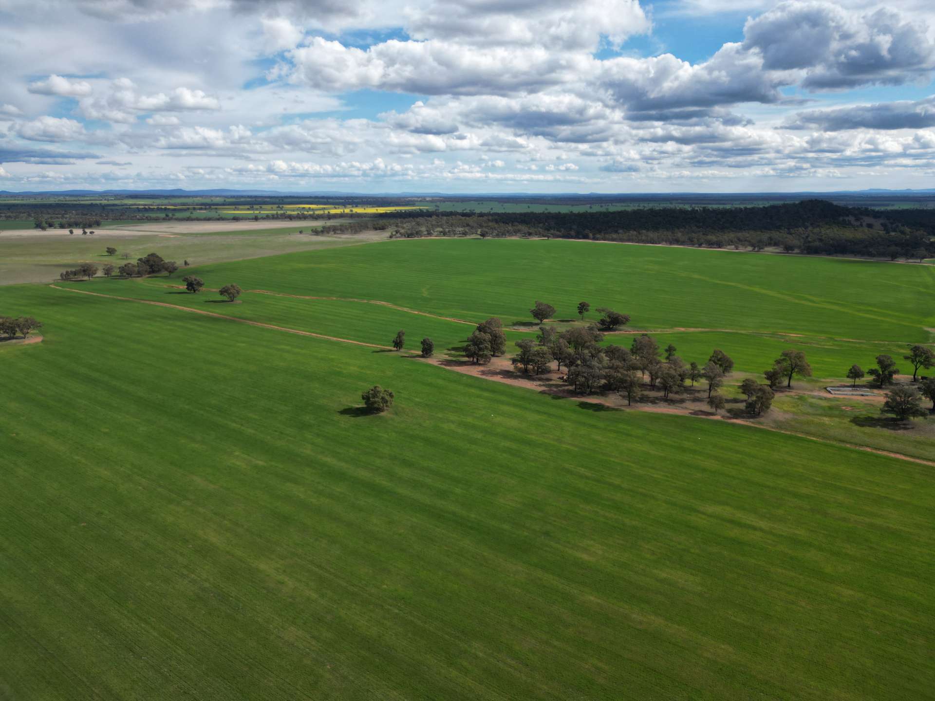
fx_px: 648
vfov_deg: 56.8
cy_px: 350
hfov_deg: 71.6
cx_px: 468
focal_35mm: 24
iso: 120
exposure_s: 1/3200
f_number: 1.7
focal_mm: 6.72
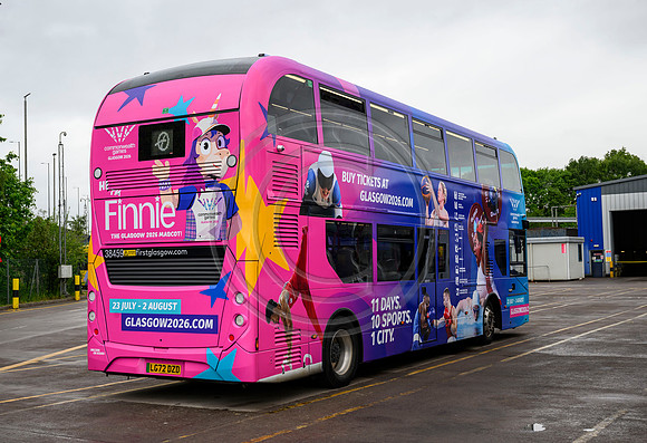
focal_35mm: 45
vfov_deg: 30.5
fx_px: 811
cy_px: 222
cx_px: 333
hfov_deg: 43.5
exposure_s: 1/160
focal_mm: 43
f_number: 8
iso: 500
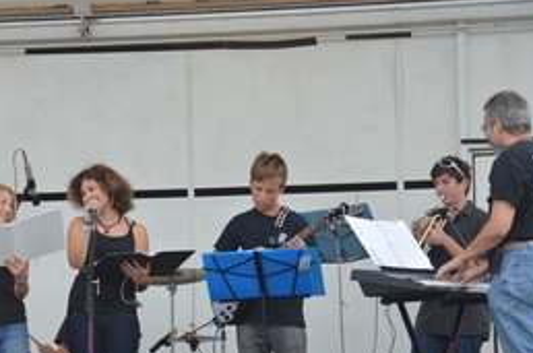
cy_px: 236
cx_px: 128
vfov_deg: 7.6
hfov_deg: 11.4
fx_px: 2672
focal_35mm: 181
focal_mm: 75
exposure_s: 1/125
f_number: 5.6
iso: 100
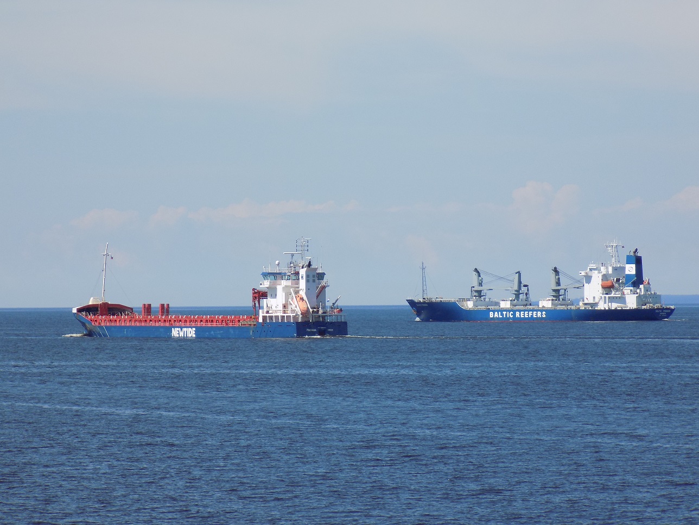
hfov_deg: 8.4
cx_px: 350
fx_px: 4745
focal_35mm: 235
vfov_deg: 6.3
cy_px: 262
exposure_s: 1/400
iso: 80
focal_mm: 41.8
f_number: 5.6
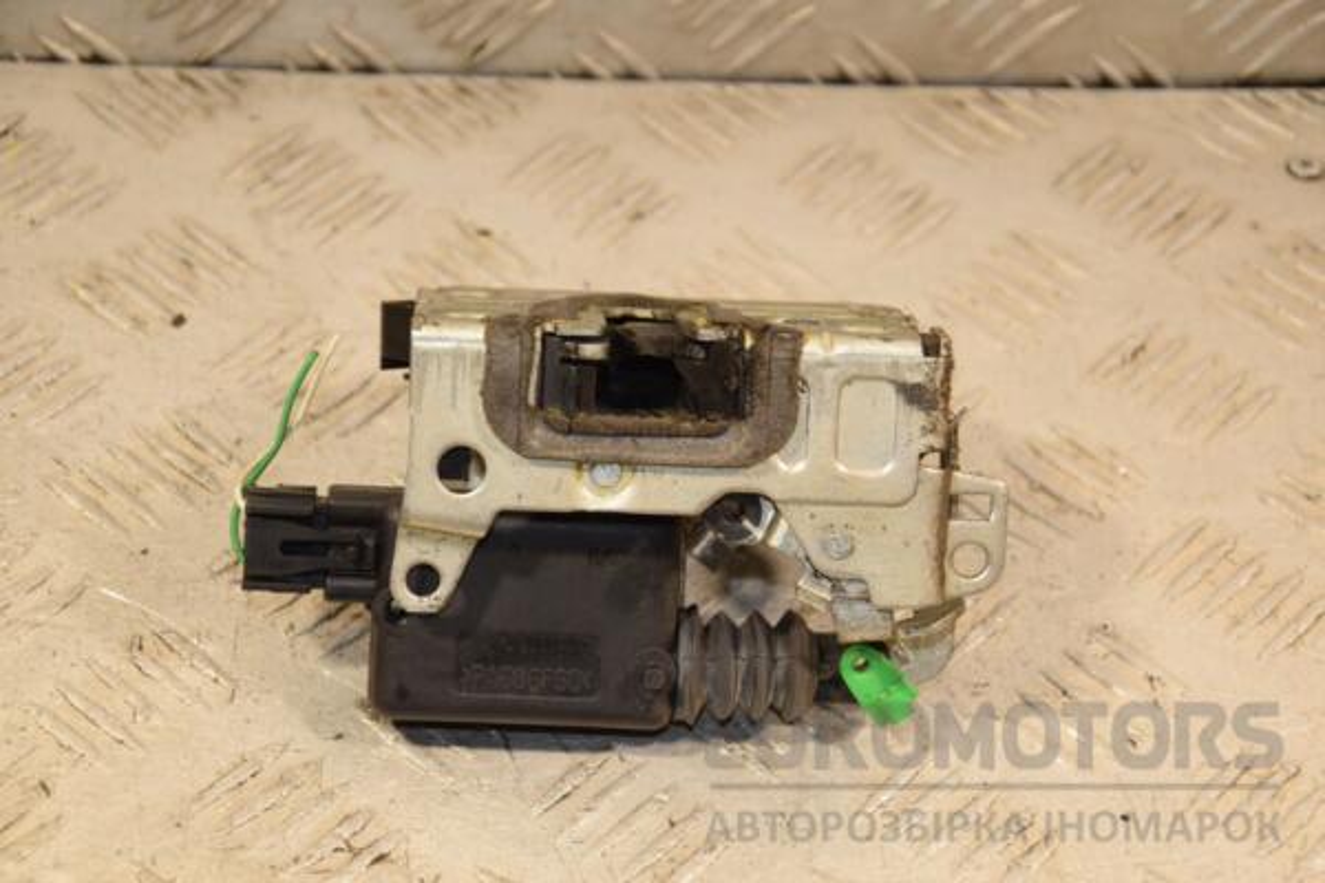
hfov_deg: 20.6
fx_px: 3643
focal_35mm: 99
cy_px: 442
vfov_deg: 13.8
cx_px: 662
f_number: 6.3
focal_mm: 66
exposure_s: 1/200
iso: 800
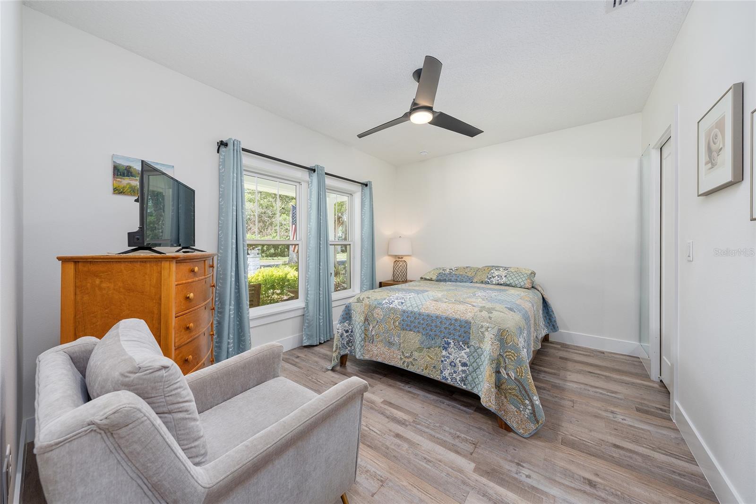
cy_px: 252
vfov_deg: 90.0
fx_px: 252
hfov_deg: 112.6
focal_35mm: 12
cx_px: 378
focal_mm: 12
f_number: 7.1
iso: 320
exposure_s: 1/20
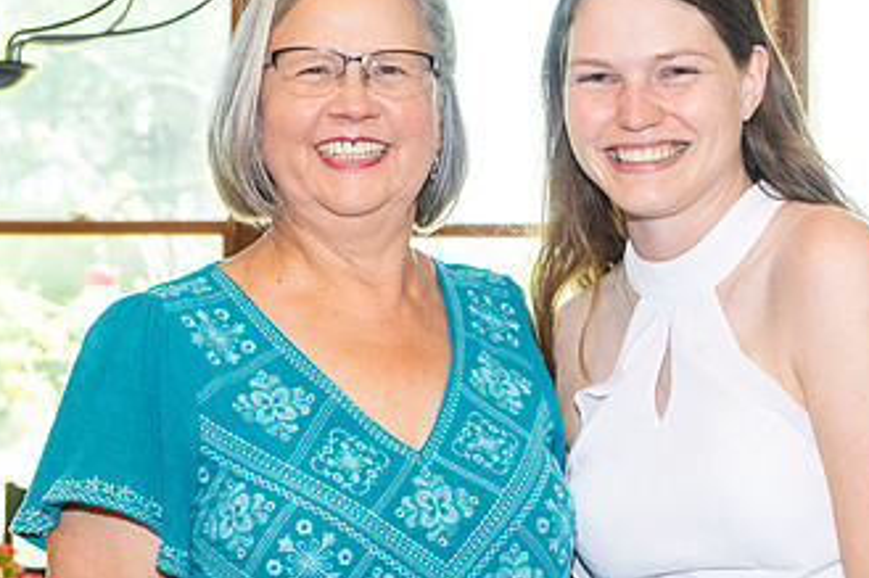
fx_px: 2340
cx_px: 534
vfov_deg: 14.1
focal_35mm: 97
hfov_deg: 21.0
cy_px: 310
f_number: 5.6
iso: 800
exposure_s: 1/125
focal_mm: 55
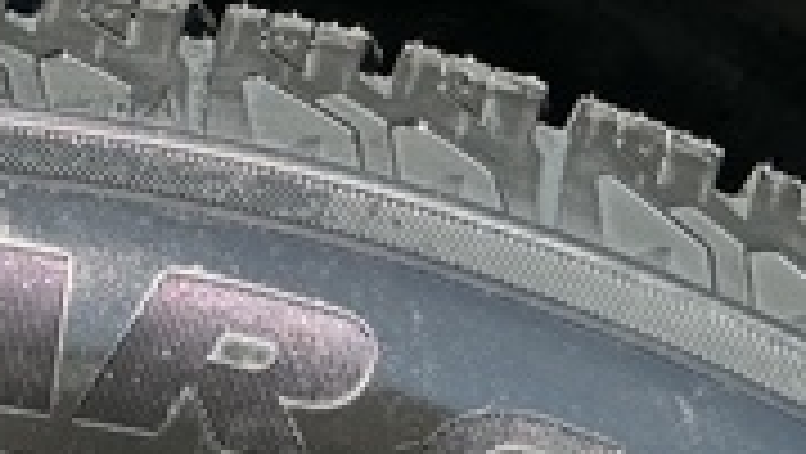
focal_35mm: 113
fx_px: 2417
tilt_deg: +3.0
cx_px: -302
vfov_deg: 10.4
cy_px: 661
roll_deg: +4.2
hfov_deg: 17.5
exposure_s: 1/804
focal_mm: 3
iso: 25
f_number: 1.8
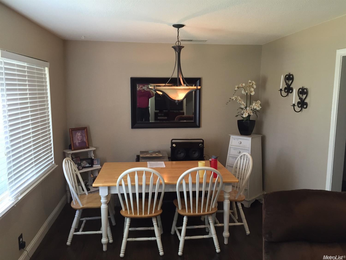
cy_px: 130
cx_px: 173
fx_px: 290
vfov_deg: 48.2
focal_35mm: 29
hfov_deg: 61.7
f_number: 2.2
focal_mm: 4.15
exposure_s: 1/30
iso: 160
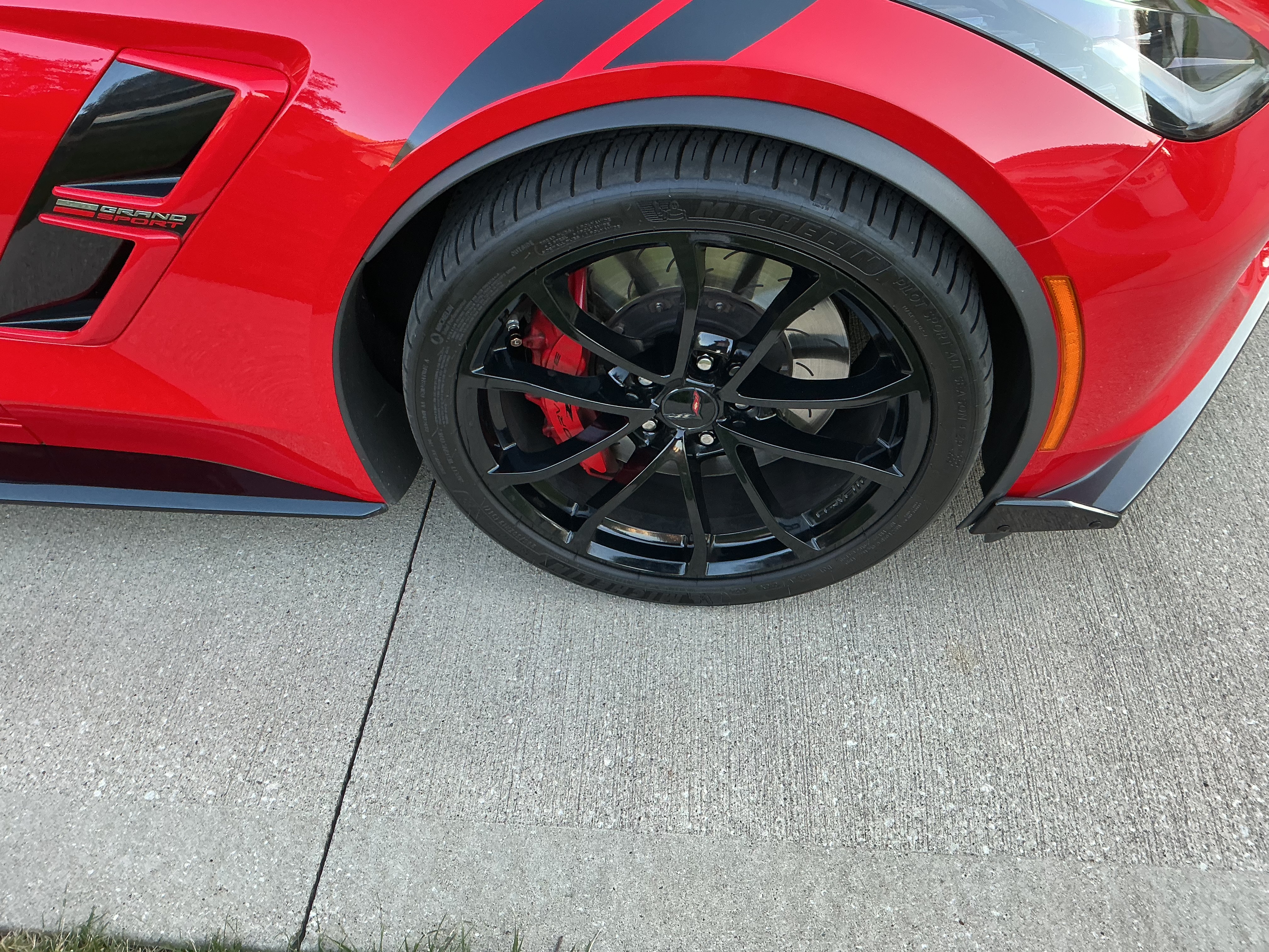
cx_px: 634
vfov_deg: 48.2
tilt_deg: -44.8
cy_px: 476
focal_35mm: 29
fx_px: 1063
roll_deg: +4.9
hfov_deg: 61.7
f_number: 1.8
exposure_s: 1/120
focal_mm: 3
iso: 50
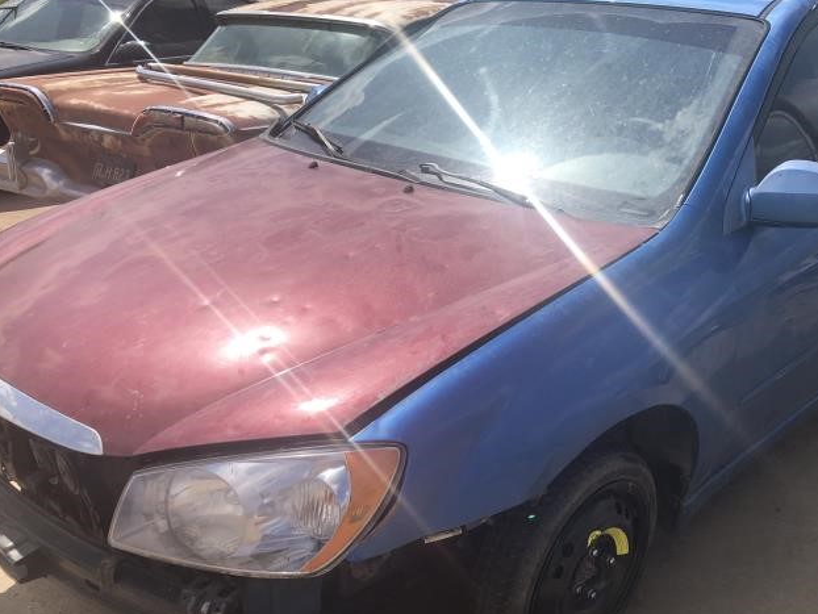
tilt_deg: -22.1
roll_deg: -2.0
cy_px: 342
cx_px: 522
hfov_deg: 50.7
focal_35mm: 36
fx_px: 851
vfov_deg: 39.6
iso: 20
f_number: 1.8
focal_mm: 3.99
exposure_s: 1/2183
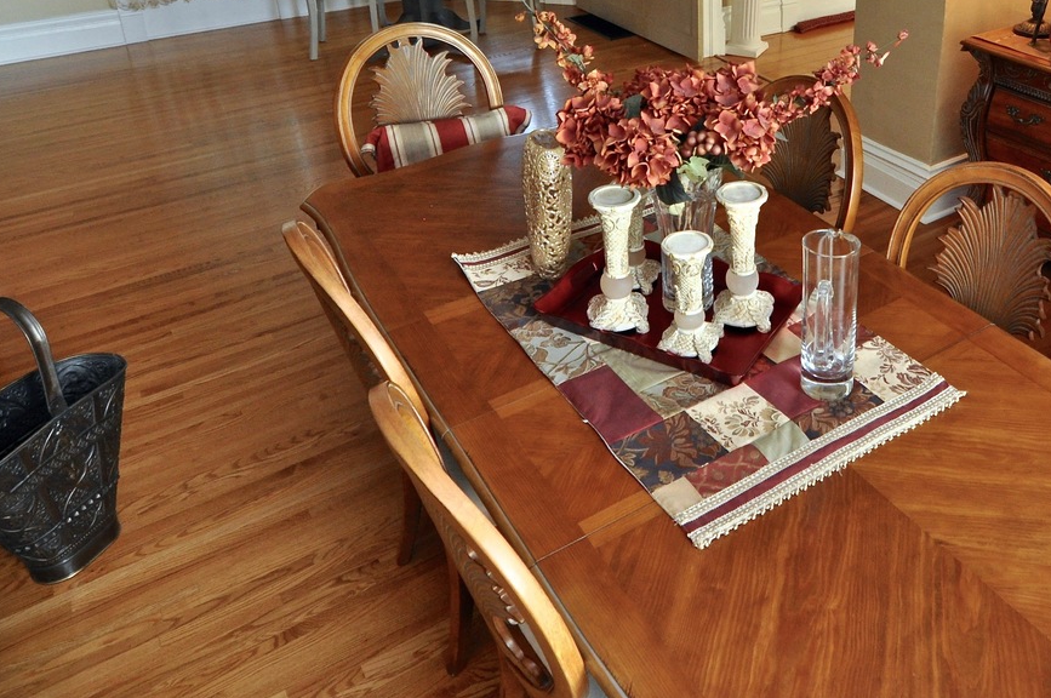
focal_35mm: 31
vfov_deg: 40.1
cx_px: 744
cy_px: 114
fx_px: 902
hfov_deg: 58.3
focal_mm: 11
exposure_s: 1/60
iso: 800
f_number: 4
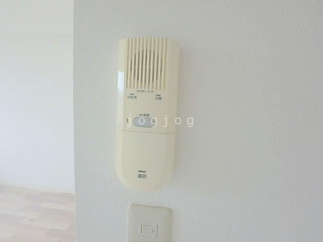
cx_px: 162
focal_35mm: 21
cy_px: 121
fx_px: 196
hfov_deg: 79.0
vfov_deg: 63.4
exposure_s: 1/60
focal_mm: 3.7
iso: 160
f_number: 3.5
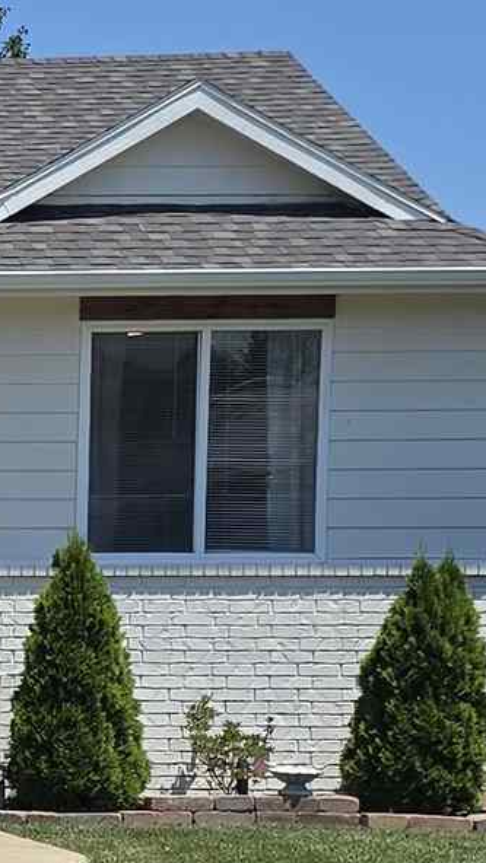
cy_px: 840
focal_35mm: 130
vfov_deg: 16.2
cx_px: -879
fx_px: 2978
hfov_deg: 8.2
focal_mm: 6.3
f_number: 1.7
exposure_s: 1/994
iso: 12
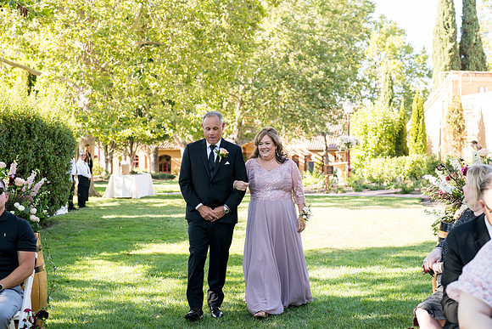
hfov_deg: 34.5
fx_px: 793
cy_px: 164
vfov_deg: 23.4
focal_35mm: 58
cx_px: 246
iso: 400
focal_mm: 58
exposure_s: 1/400
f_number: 4
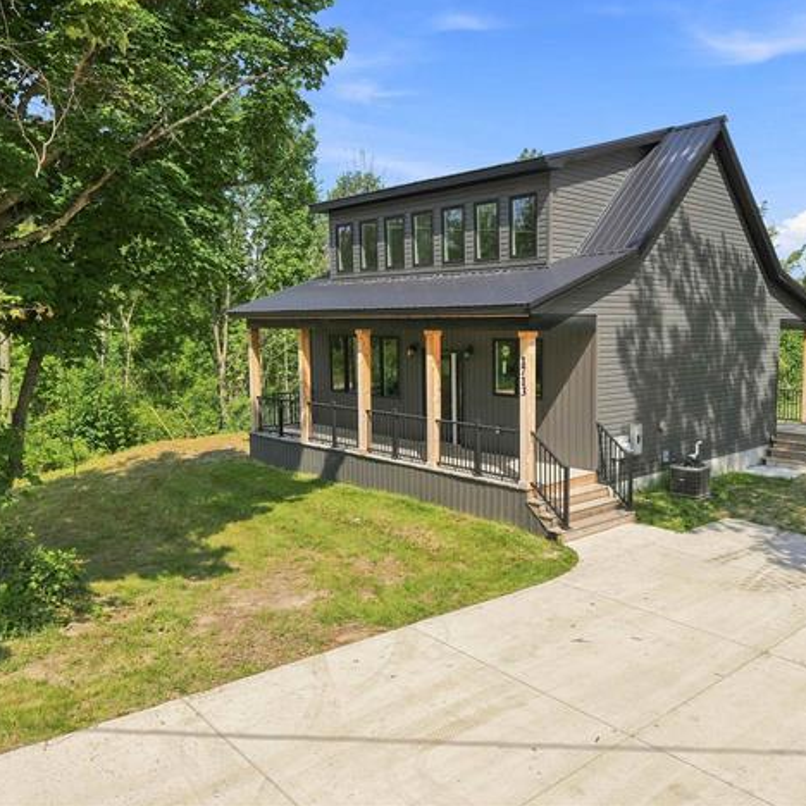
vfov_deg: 55.6
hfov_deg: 54.8
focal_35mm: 29
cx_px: 515
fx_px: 764
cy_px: 396
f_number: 1.8
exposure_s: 1/800
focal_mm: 8.7
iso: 270
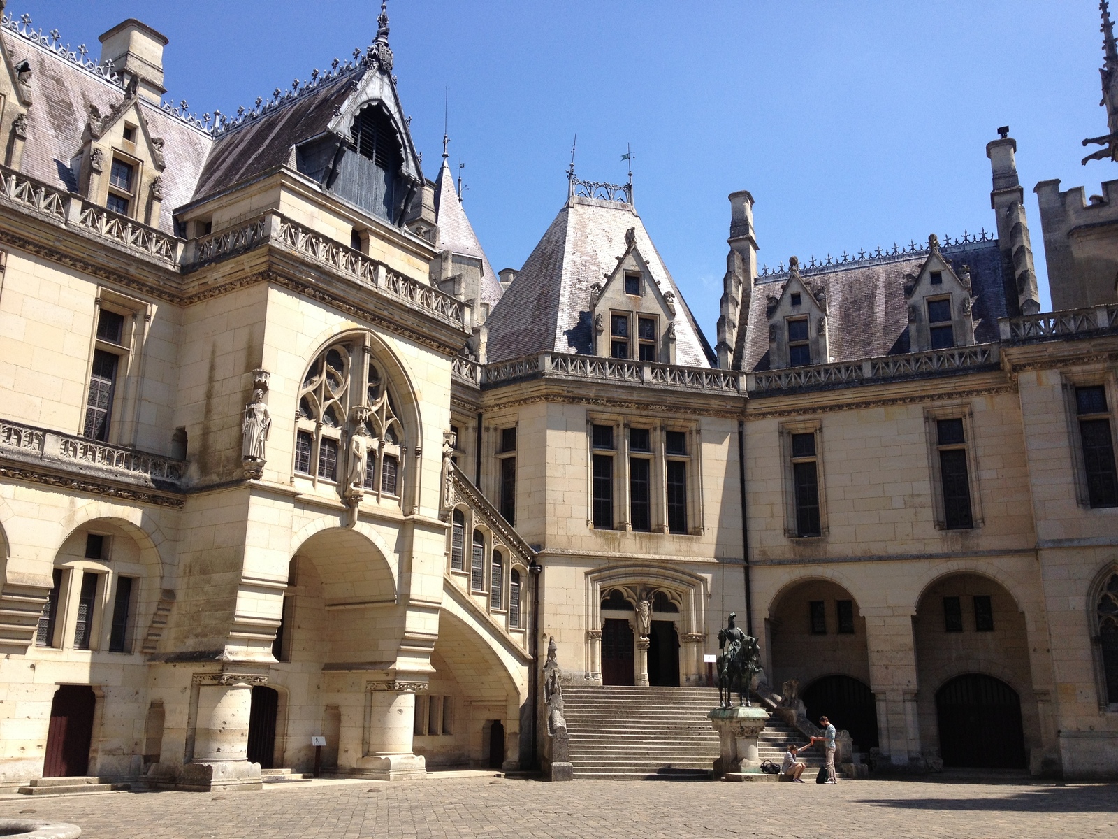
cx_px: 559
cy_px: 420
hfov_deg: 52.6
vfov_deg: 40.7
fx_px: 1130
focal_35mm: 35
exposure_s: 1/1381
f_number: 2.4
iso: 50
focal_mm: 4.28
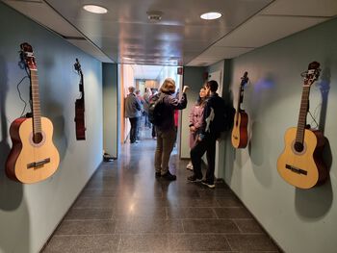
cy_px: 126
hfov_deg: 71.6
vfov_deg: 56.9
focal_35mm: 24
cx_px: 168
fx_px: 234
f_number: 1.8
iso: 400
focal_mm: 6.7
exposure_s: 1/50
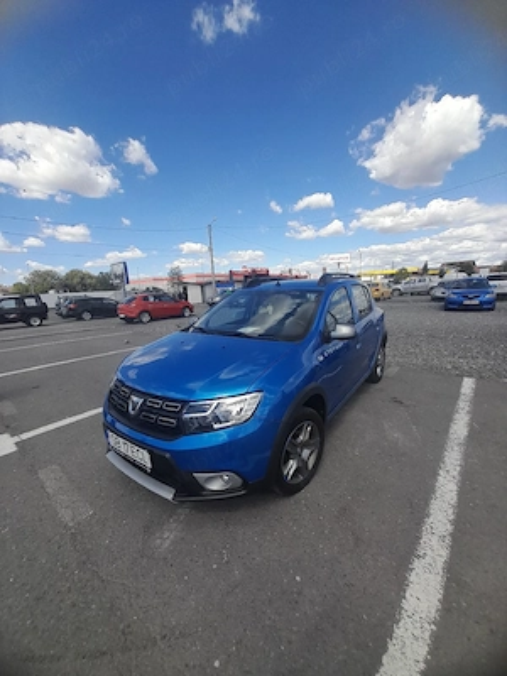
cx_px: 254
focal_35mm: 13
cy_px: 338
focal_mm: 1.13
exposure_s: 1/1000
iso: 40
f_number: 2.2
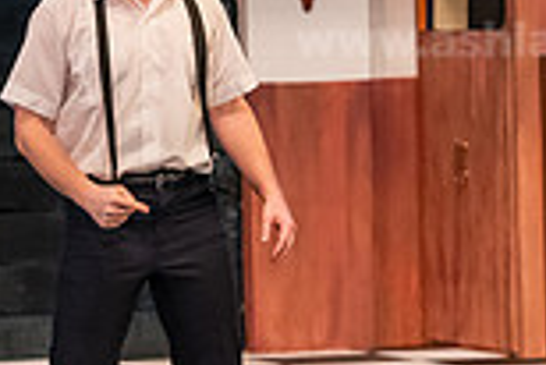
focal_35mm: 415
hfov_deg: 5.0
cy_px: 115
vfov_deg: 3.3
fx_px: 6300
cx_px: 135
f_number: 3.5
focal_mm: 110
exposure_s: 1/200
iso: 2500
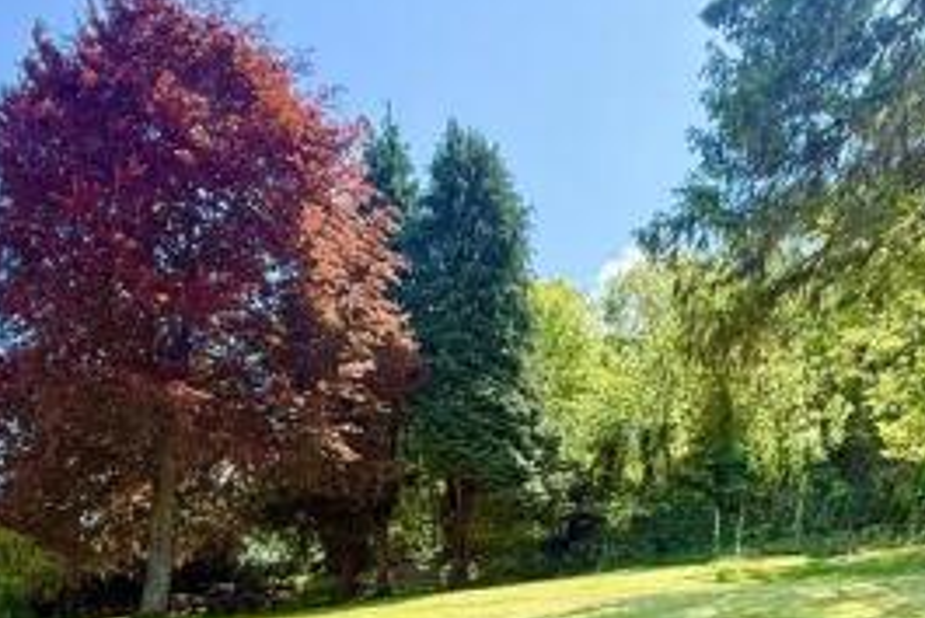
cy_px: 665
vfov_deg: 35.7
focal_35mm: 32
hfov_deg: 58.4
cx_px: 389
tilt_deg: +1.3
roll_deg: -2.4
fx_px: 823
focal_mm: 2.22
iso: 50
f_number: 2.2
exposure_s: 1/564
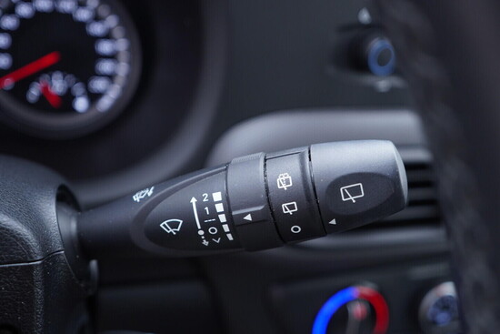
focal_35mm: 36
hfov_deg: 53.1
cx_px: 250
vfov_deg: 36.9
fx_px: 500
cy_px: 167
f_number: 2.8
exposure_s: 1/40
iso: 400
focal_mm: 24
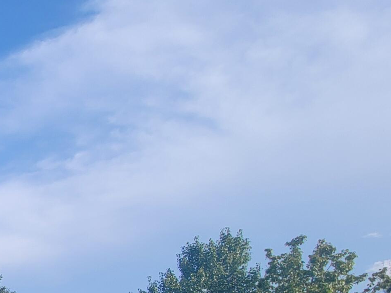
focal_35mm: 41
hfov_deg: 29.5
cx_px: -184
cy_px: 343
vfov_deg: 30.4
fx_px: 463
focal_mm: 2.2
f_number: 2.2
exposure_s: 1/1154
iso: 50
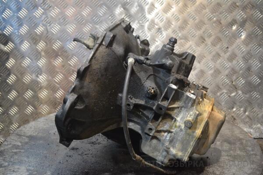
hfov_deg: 35.1
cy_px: 88
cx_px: 132
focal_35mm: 57
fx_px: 416
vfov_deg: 23.8
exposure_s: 1/80
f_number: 5
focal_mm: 38
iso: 3200
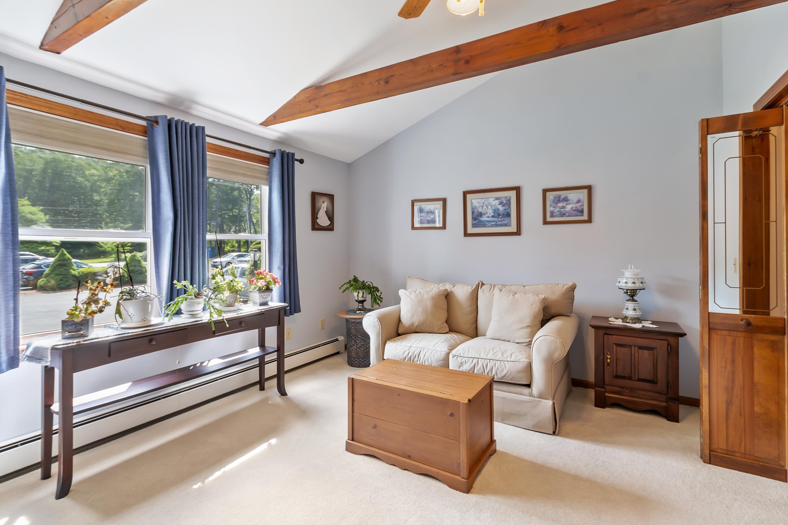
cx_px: 413
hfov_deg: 96.7
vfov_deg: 73.7
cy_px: 249
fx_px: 350
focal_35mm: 16
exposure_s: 1/3
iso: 320
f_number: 8
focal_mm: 10
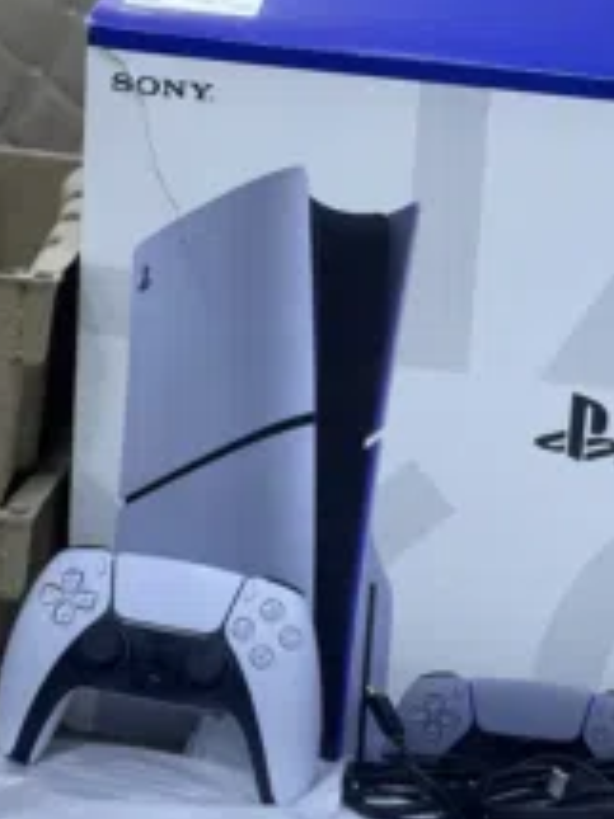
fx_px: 2817
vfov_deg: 16.6
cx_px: 549
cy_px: 472
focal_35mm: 119
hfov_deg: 12.3
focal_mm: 7.5
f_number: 2.2
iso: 100
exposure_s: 1/101
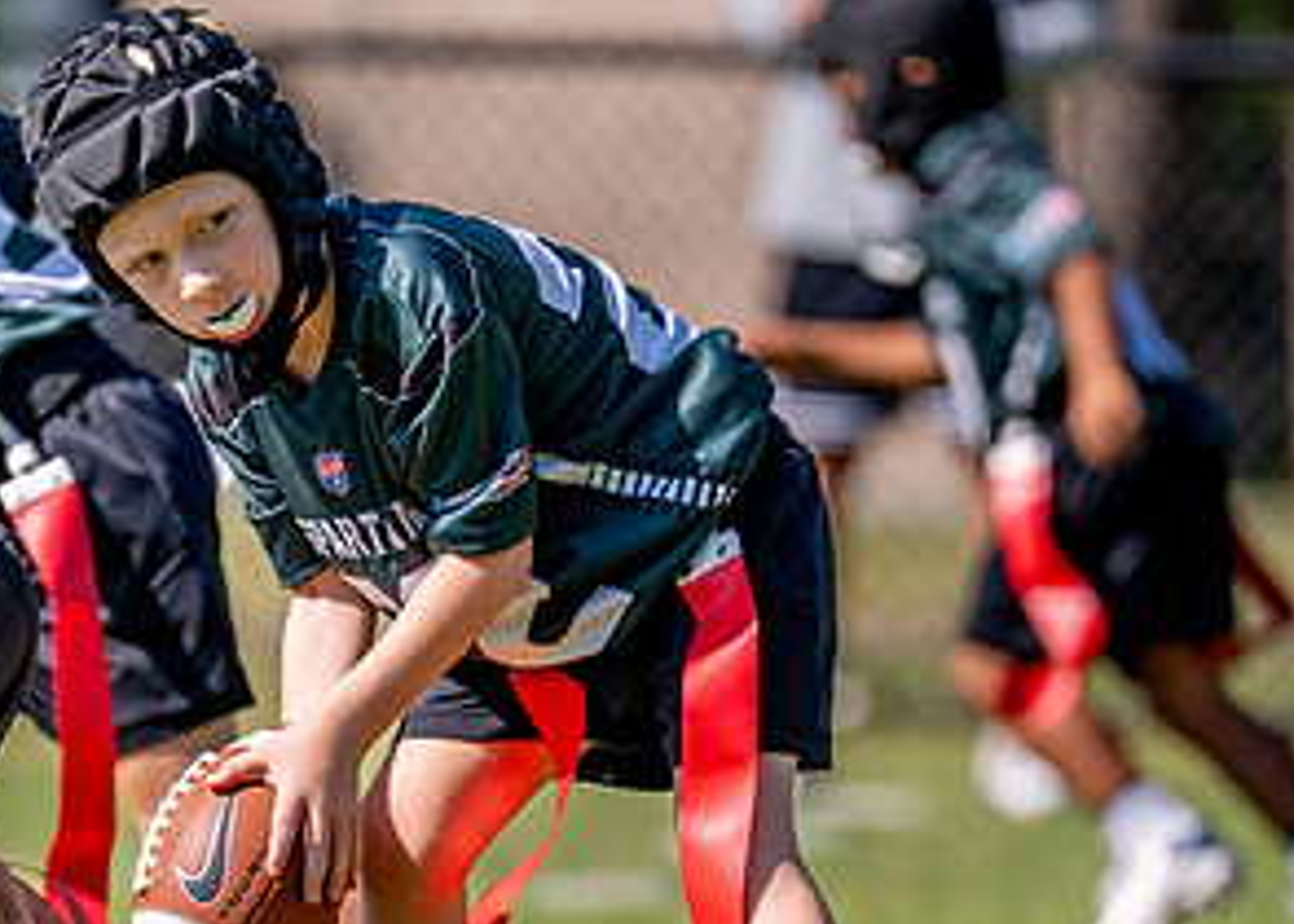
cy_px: 842
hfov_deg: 4.1
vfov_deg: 2.9
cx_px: 256
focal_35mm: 494
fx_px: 18155
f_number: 2.8
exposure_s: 1/5000
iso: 250
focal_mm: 178
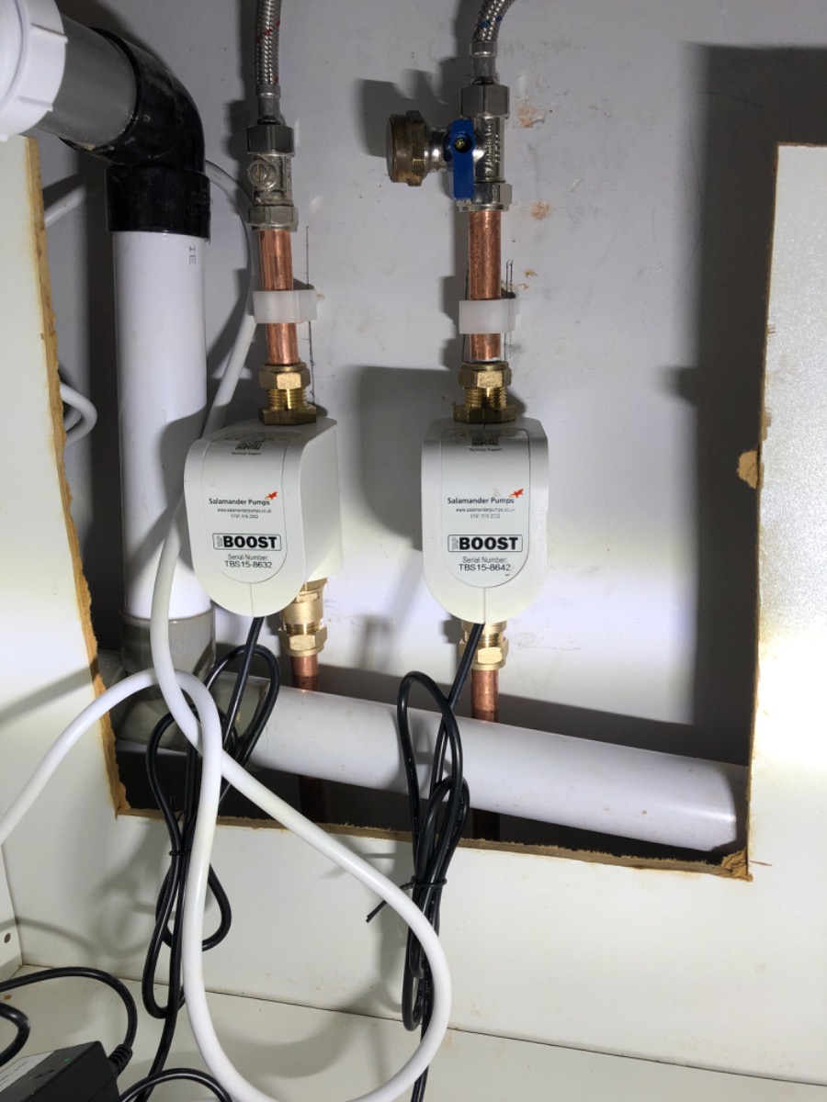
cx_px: 414
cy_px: 551
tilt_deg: -17.4
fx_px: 892
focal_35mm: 28
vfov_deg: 63.4
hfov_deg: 49.7
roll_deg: +1.8
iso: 25
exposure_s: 1/199
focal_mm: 3.99
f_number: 1.8
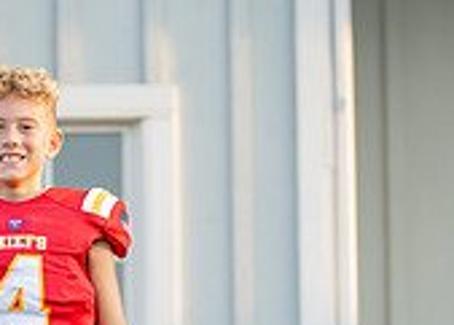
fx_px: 2529
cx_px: 59
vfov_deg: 7.3
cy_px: 385
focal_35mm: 196
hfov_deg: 10.2
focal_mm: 50
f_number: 1.2
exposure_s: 1/2500
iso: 200
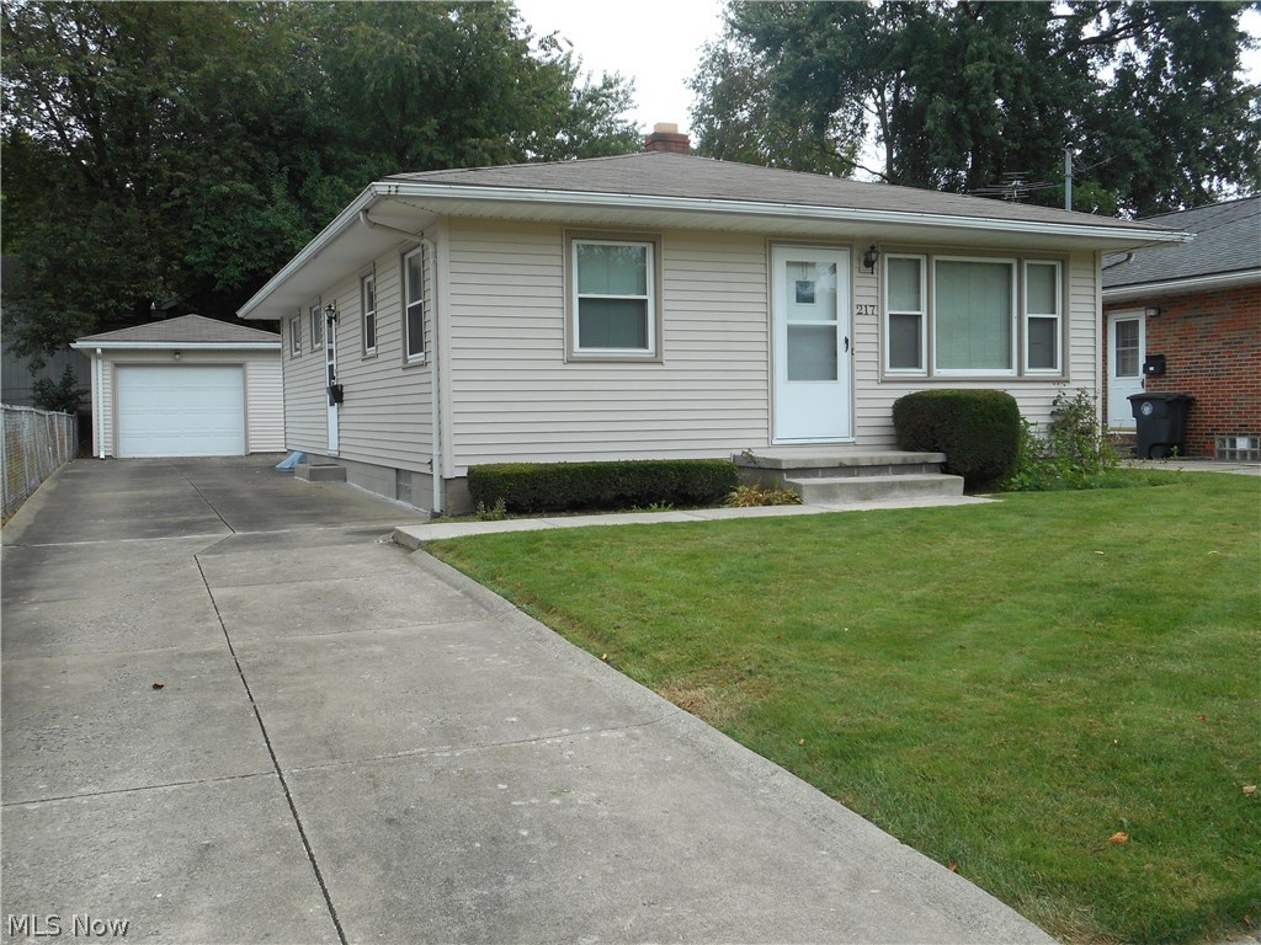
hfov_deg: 54.0
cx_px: 630
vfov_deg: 41.8
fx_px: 1239
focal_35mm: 34
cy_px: 472
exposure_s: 1/200
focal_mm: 6
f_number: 4.2
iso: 80
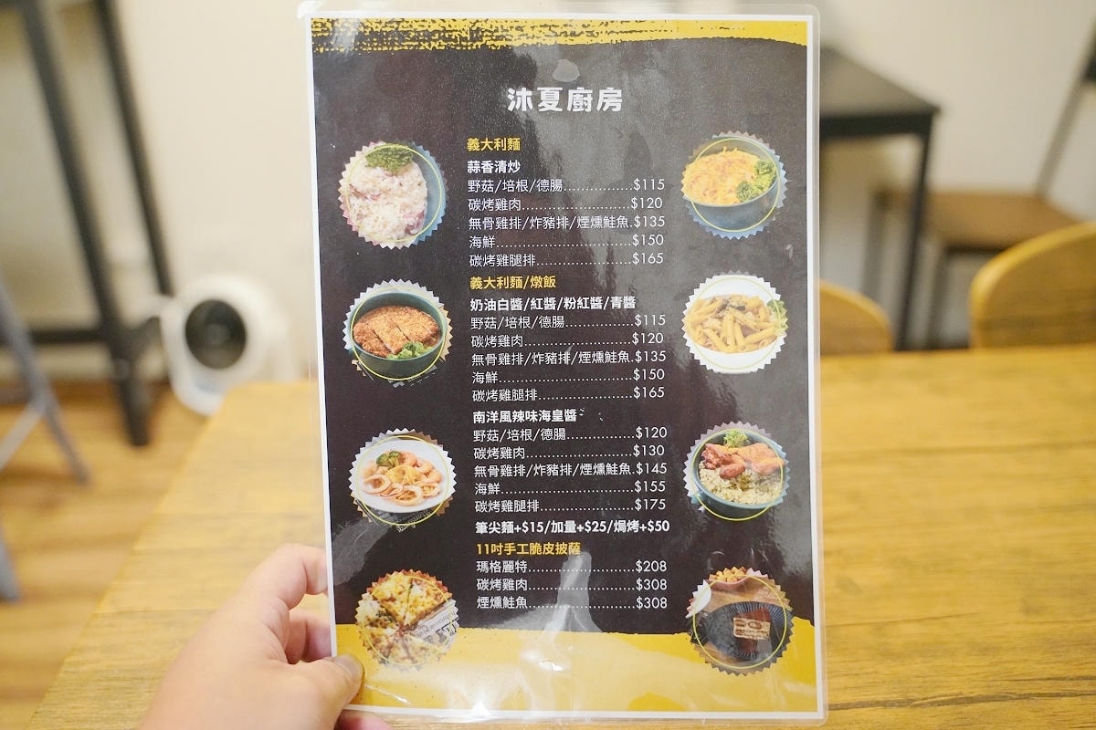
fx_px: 1005
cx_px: 548
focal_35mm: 33
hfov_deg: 57.2
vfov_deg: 40.0
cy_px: 365
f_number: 2.8
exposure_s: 1/160
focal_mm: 33
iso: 4000
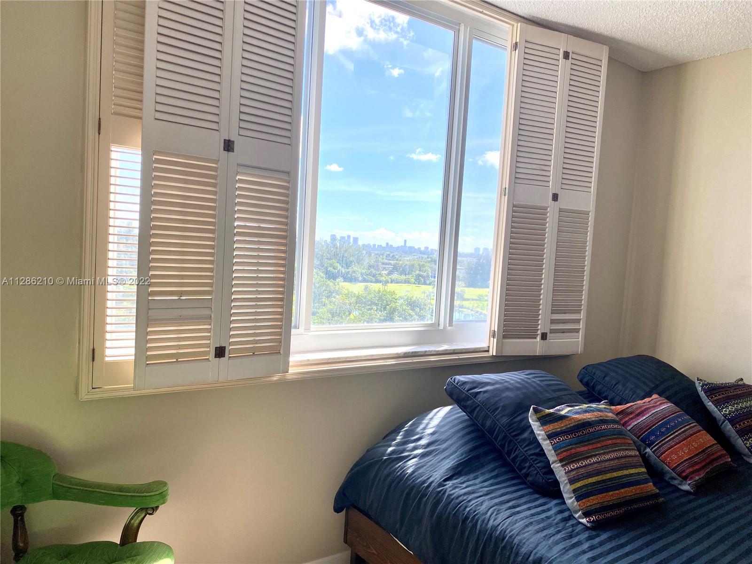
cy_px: 282
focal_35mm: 26
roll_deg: -3.3
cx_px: 376
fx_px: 565
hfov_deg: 67.3
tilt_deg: -3.9
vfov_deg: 53.1
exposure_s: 1/495
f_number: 1.8
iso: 32
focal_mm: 4.25
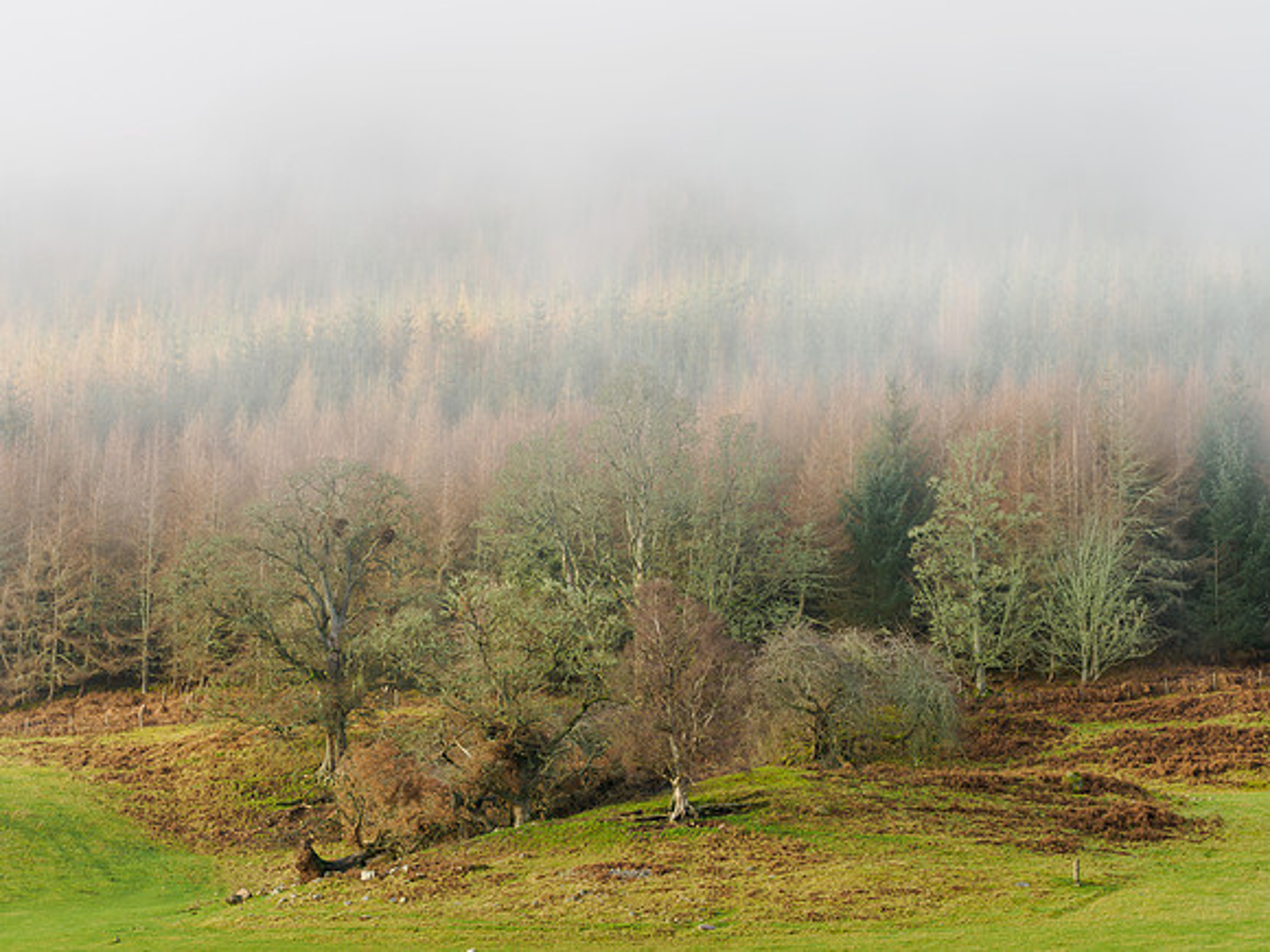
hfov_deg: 15.3
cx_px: 635
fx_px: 4713
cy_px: 510
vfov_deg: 11.5
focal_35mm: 128
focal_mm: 60
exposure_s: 1/250
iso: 400
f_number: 5.6
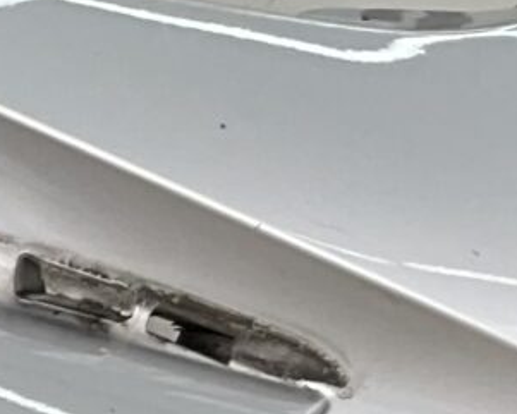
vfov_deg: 6.1
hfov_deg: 7.1
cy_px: 1101
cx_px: -1037
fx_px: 3689
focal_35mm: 241
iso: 16
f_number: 1.8
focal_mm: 3
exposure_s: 1/147
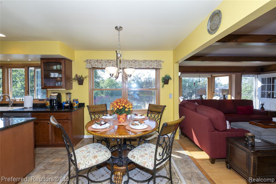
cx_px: 138
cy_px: 92
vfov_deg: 77.2
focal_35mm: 15
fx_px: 115
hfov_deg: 100.4
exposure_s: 1/125
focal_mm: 15
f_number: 8
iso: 640
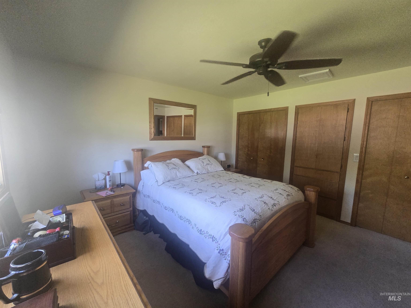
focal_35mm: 13
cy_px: 154
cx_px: 206
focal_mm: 2.2
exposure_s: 1/100
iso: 400
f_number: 2.2
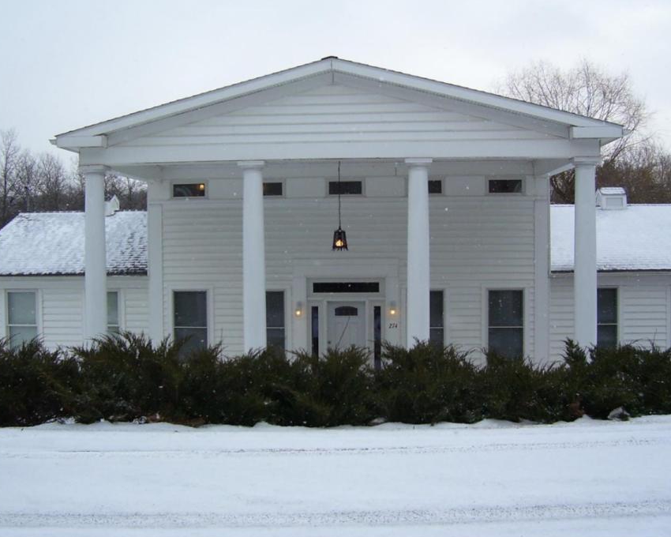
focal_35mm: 40
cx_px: 330
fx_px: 794
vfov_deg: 37.3
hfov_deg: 45.8
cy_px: 238
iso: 80
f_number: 2.7
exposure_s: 1/750
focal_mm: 5.6
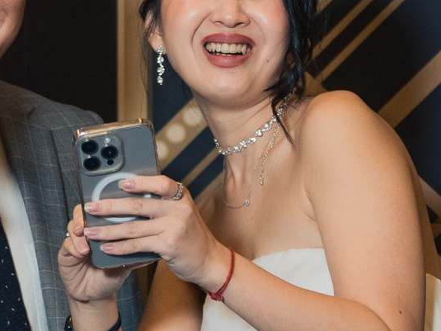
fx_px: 3490
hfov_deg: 7.2
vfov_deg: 5.4
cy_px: 328
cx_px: -76
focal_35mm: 274
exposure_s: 1/160
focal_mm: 51
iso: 500
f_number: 2.8
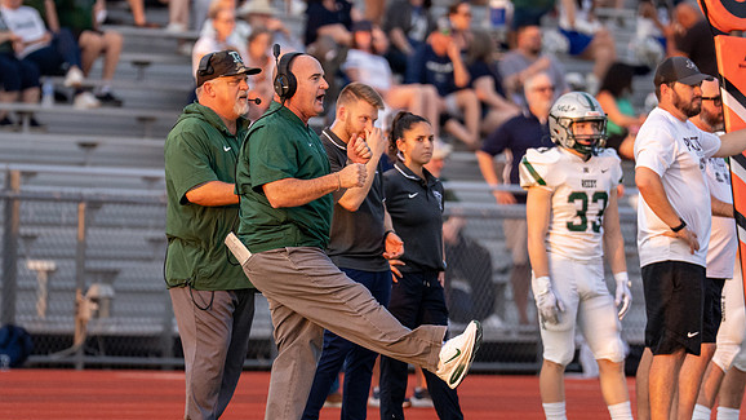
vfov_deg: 2.6
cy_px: 227
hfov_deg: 4.6
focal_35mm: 467
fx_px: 9237
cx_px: 300
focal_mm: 200
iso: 640
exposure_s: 1/2500
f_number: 2.8
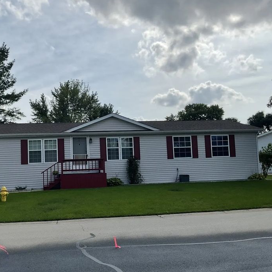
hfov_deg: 43.5
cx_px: 103
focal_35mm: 38
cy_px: 141
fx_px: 338
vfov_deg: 43.8
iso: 16
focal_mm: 3
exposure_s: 1/4065
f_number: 1.8
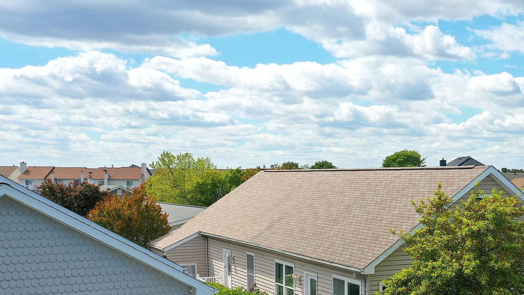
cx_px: 407
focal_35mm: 52
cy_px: 272
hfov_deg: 38.6
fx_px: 723
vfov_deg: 22.4
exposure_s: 1/500
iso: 100
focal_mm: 10.26
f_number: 5.6
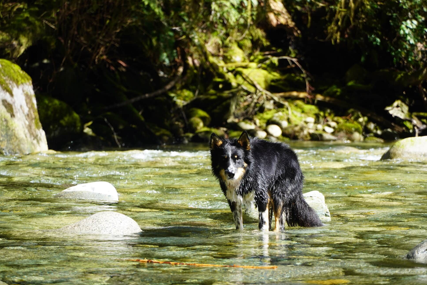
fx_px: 2521
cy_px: 144
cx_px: 215
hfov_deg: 9.7
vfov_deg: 6.5
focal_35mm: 213
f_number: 5.6
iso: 250
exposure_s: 1/250
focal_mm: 135
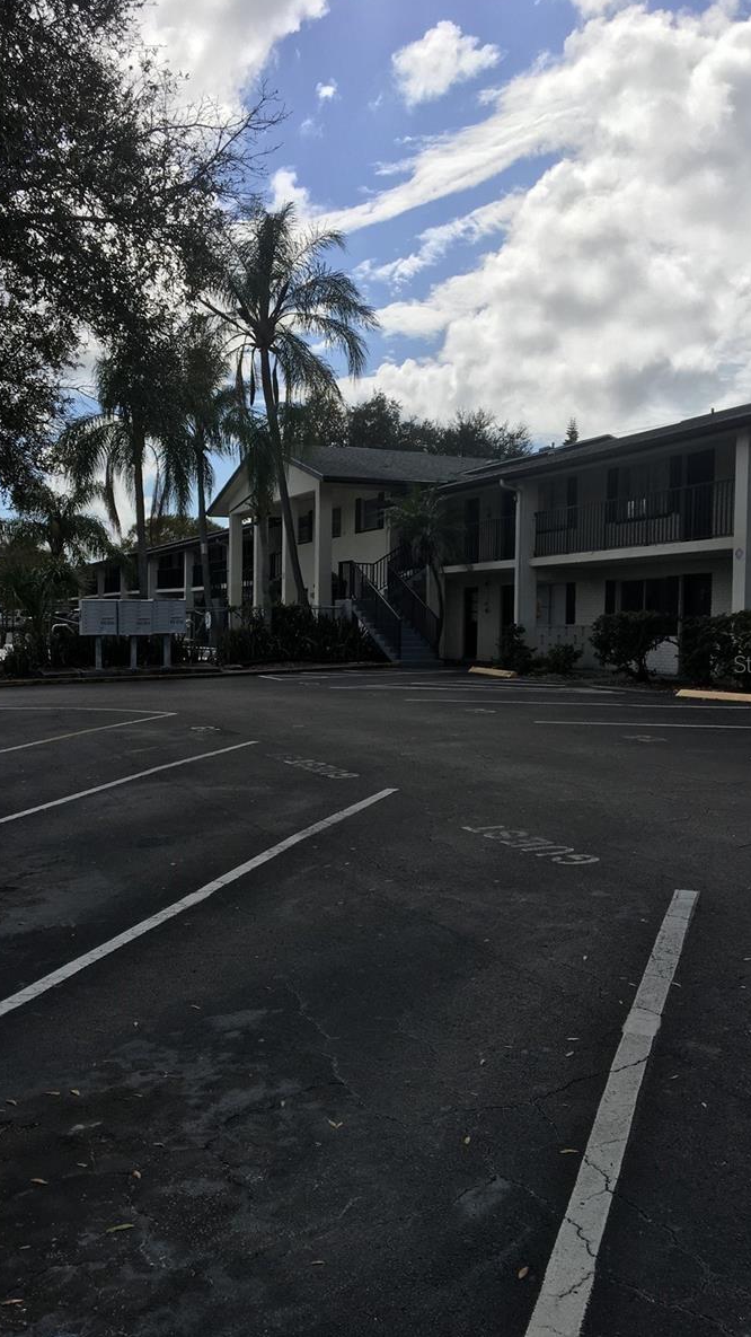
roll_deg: -0.7
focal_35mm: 32
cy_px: 663
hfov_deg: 36.6
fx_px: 1134
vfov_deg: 61.0
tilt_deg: -4.8
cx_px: 333
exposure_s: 1/3344
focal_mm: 4.15
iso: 25
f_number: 2.2
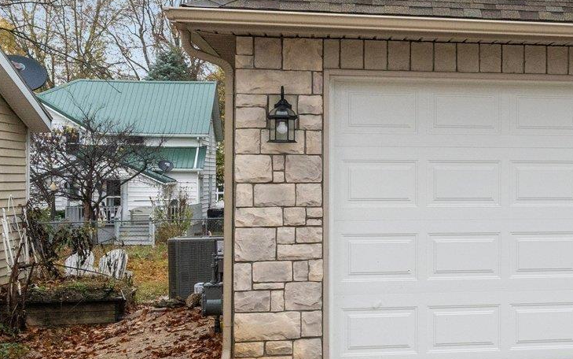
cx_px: 784
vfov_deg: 15.6
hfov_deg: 21.8
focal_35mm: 84
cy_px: 131
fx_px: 1308
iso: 800
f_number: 5
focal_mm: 19.5
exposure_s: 1/1250
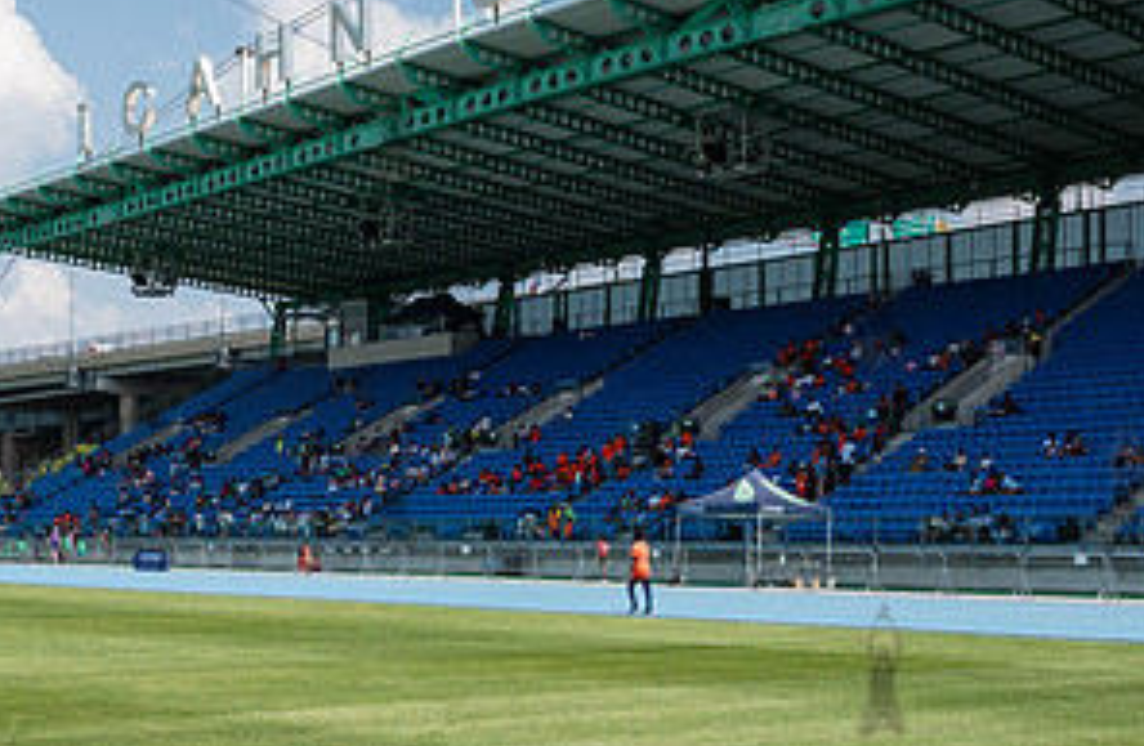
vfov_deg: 21.5
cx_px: 394
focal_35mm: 62
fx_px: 1957
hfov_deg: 32.4
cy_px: 500
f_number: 5.6
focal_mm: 31
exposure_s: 1/800
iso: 250
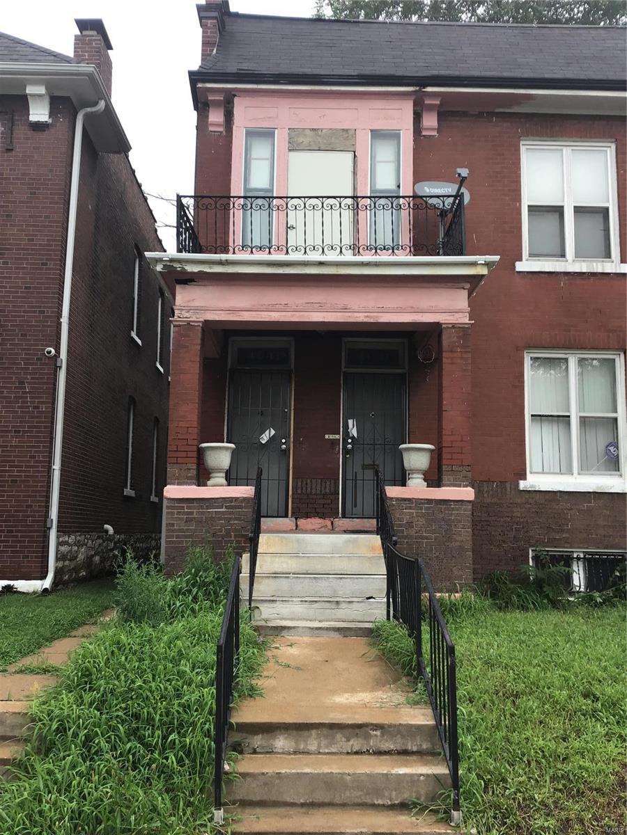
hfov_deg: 45.4
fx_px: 749
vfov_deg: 58.4
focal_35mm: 31
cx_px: 314
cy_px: 418
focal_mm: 3.3
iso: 25
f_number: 2.4
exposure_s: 1/128
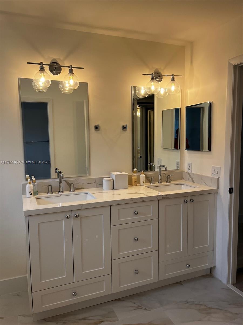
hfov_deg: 53.1
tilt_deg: -5.9
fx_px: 243
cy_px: 162
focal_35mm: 26
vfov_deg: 67.3
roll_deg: +1.8
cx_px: 122
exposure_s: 1/120
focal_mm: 5.1
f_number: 1.6
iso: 125
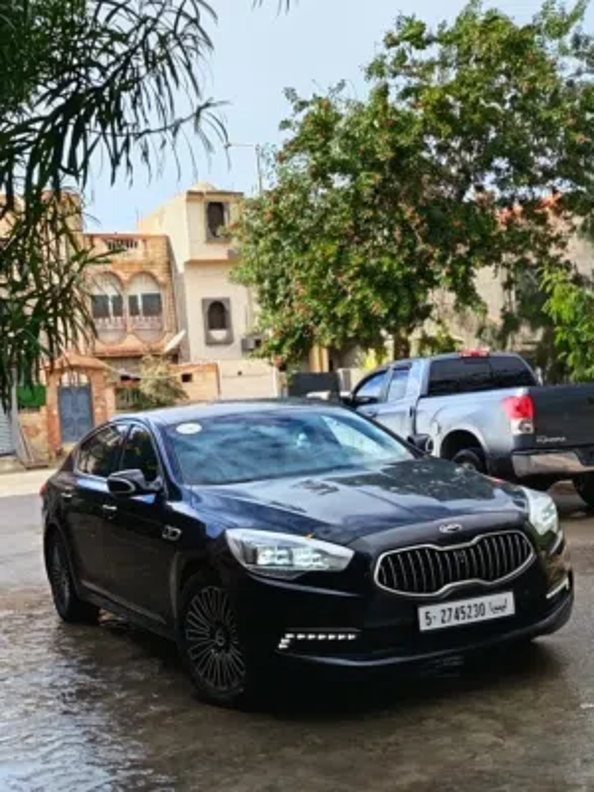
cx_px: 297
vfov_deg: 39.7
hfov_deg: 30.3
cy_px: 396
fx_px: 1098
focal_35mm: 48
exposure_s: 1/326
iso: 100
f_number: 4
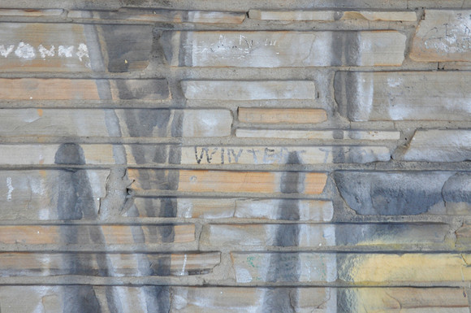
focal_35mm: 105
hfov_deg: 19.5
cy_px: 156
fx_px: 1372
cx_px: 236
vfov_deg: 13.0
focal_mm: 70
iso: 800
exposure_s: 1/200
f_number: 3.2
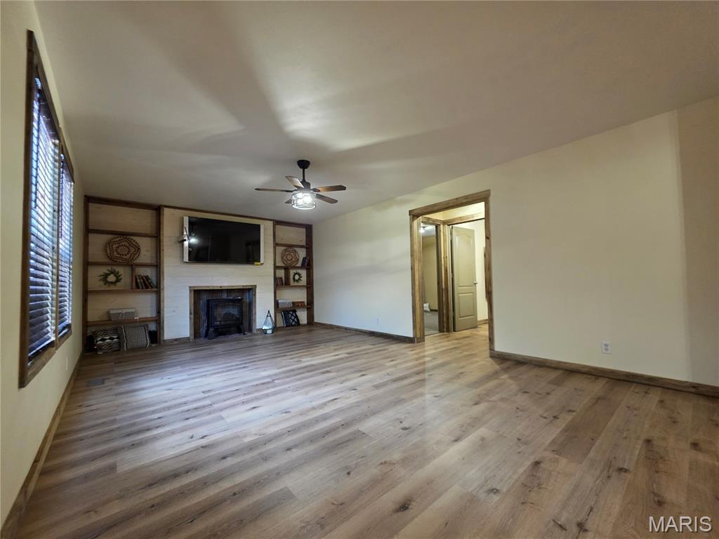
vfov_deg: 89.9
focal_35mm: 13
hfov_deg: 106.2
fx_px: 270
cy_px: 270
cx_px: 360
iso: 500
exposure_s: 1/60
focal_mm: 2.2
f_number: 1.9
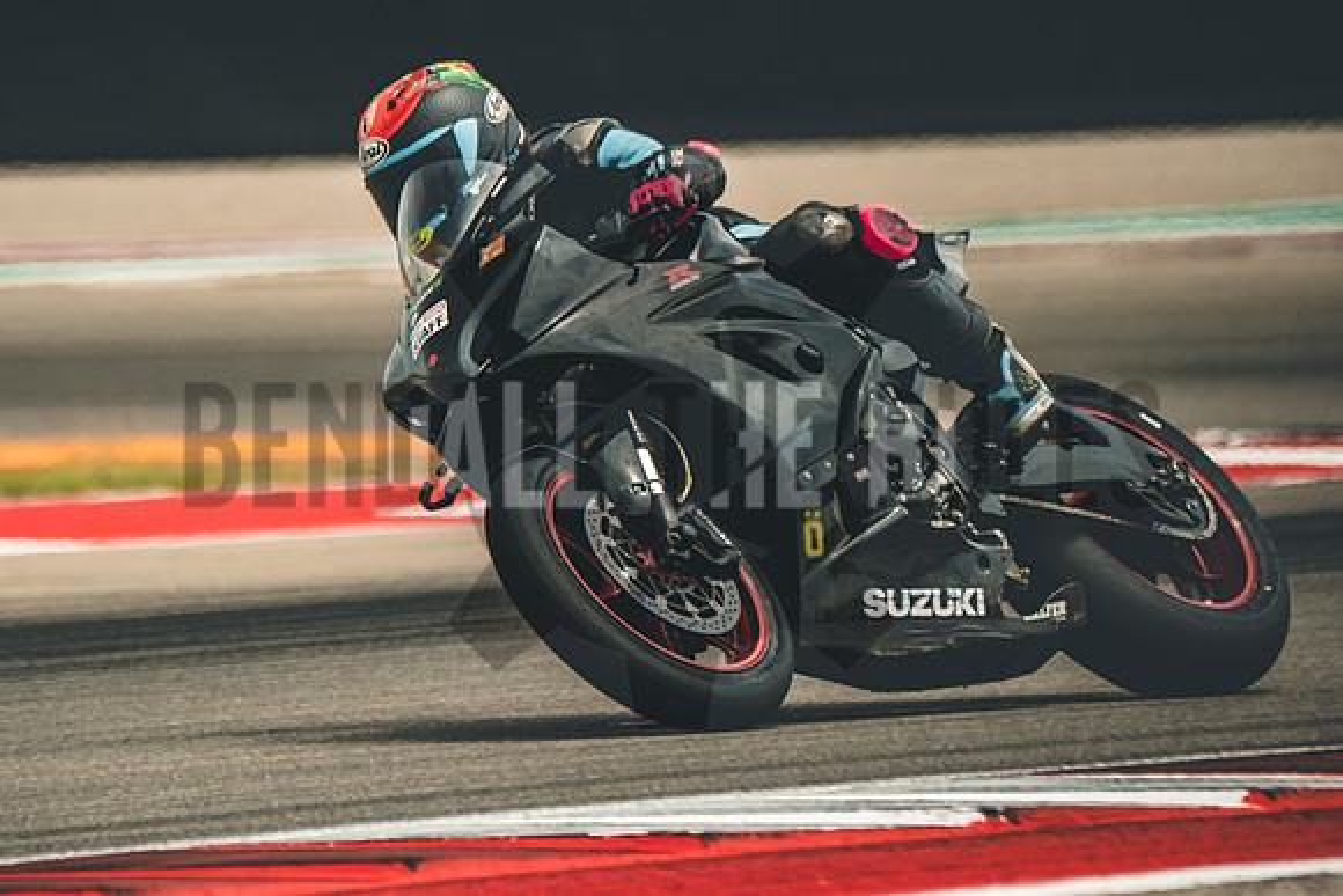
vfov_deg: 1.8
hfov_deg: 2.6
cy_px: 382
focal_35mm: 781
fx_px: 29142
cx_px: 498
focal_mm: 400
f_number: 5.6
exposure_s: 1/2500
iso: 1000
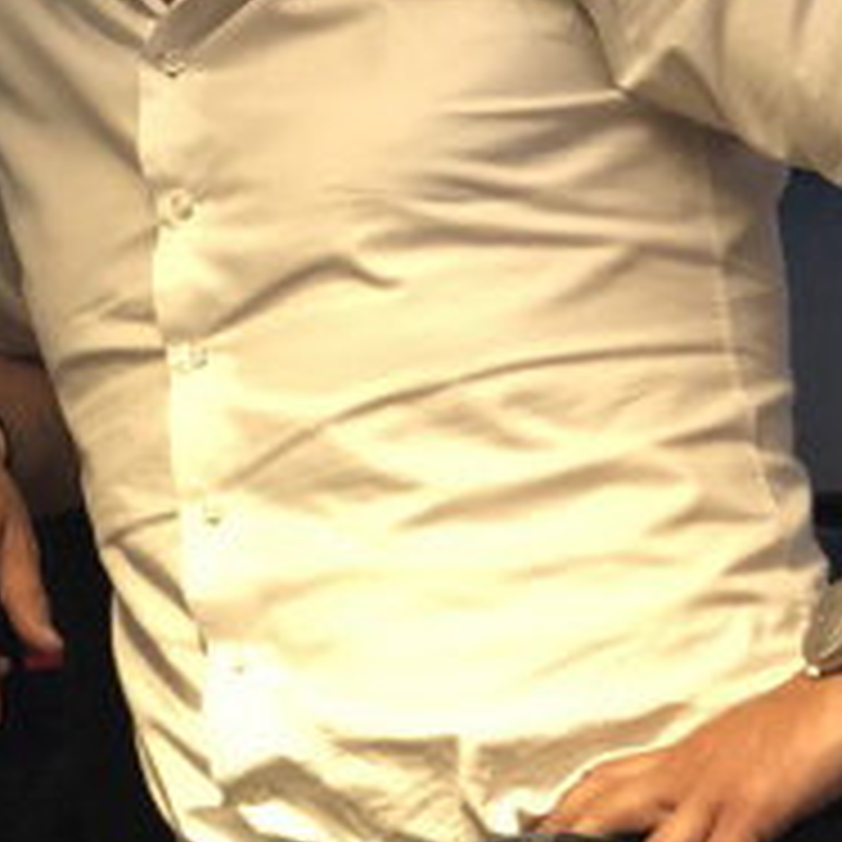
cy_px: 207
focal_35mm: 123
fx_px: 3385
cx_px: -216
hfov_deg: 13.7
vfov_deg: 14.1
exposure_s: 1/20
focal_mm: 6
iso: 160
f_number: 2.4
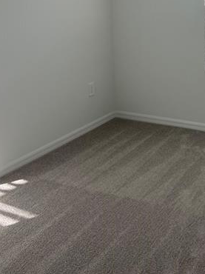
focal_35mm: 54
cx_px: 198
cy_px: 10
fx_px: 427
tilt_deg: -5.4
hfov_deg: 25.8
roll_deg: +2.0
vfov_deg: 33.0
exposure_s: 1/597
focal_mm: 5.7
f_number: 1.5
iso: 50
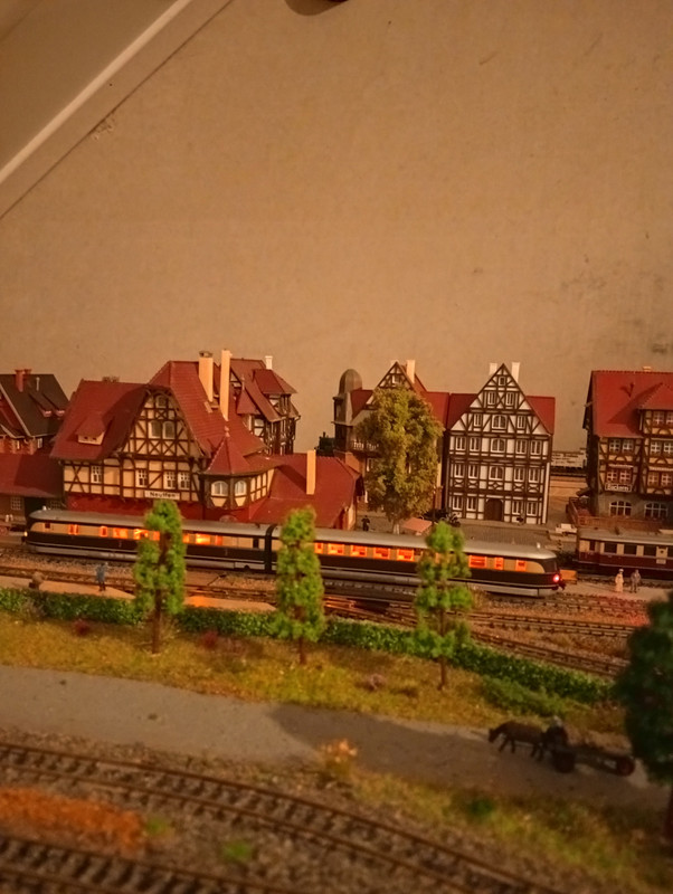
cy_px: 447
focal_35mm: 28
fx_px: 724
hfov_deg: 49.8
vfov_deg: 63.4
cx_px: 336
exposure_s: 1/33.3
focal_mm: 3.98
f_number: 1.8
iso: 3675
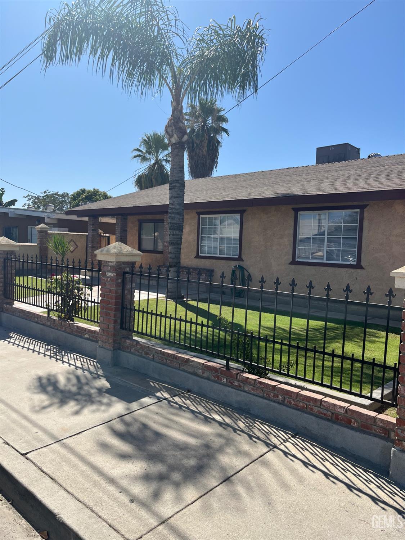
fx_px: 406
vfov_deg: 67.3
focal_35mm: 26
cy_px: 270
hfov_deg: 53.1
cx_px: 202
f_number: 1.6
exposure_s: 1/4310
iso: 50
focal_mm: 5.1
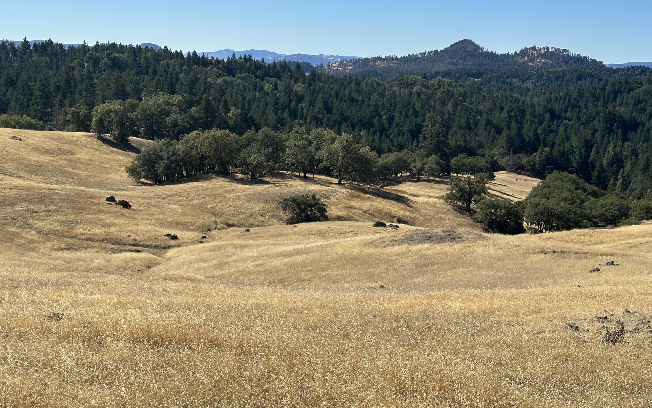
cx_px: 325
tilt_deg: -7.7
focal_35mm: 51
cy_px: 169
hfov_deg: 39.6
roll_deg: -1.9
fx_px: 906
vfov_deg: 25.3
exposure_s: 1/5263
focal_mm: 6.86
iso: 64
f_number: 1.78
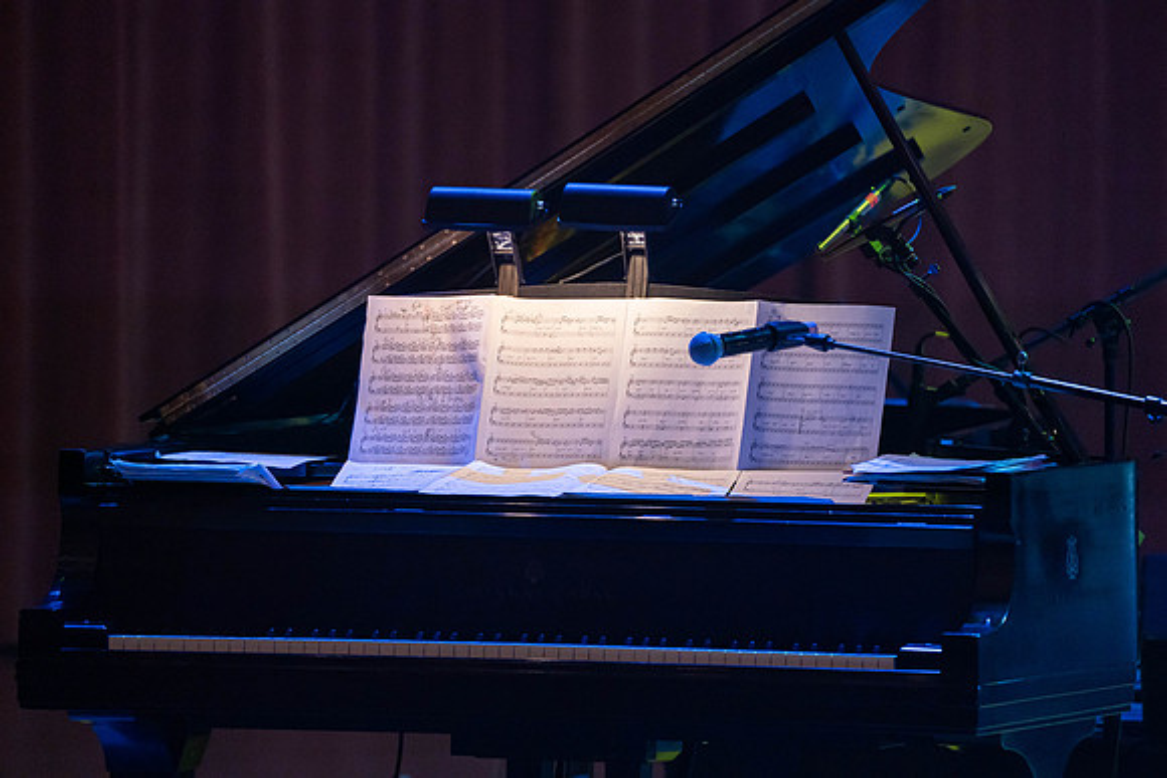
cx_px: 584
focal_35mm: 400
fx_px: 12969
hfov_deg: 5.2
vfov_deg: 3.4
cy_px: 389
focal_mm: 400
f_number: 5.6
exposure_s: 1/200
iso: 2500
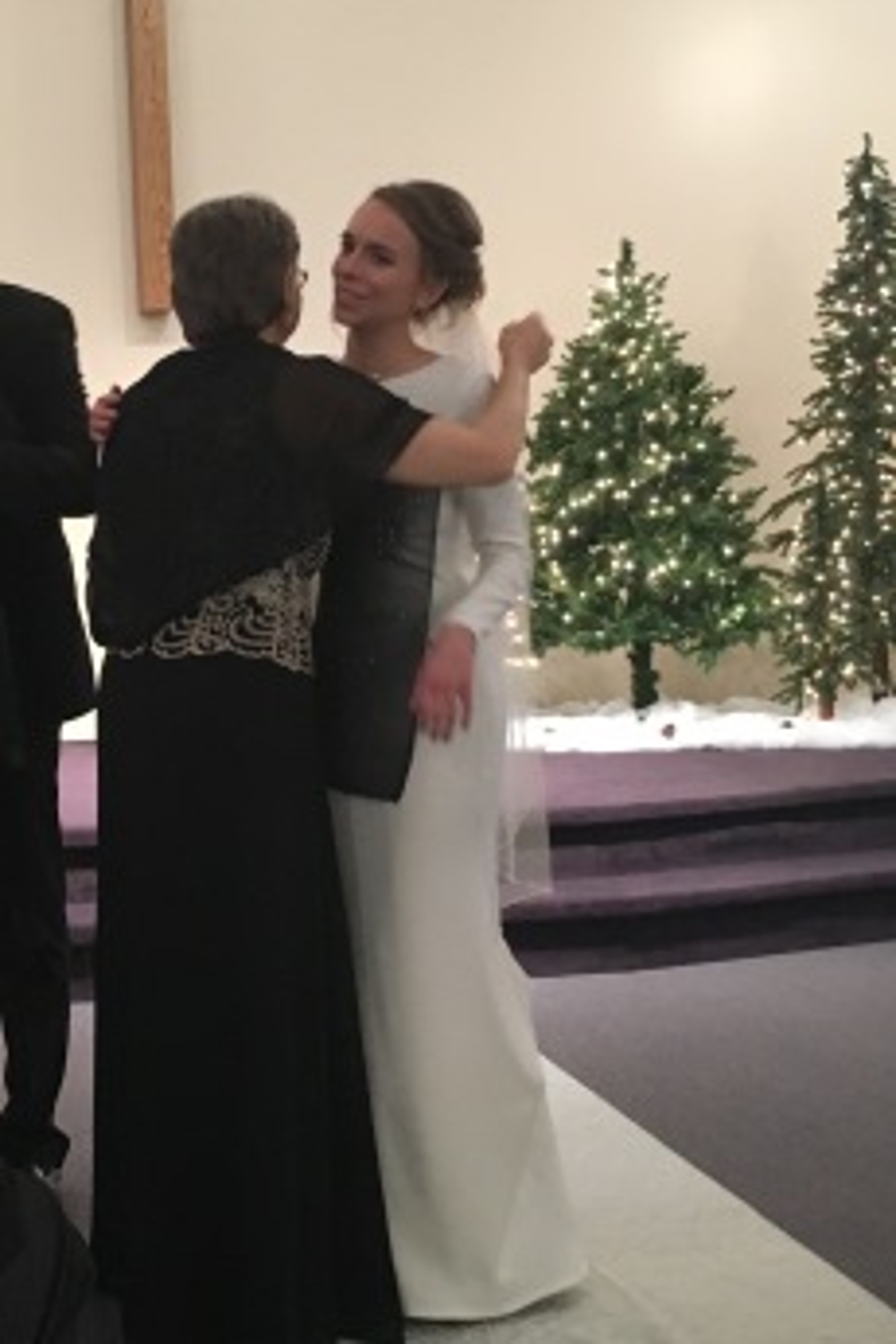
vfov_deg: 35.5
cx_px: 187
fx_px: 2091
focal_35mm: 56
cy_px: 534
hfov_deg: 23.8
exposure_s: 1/20
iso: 200
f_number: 2.2
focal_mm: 4.15
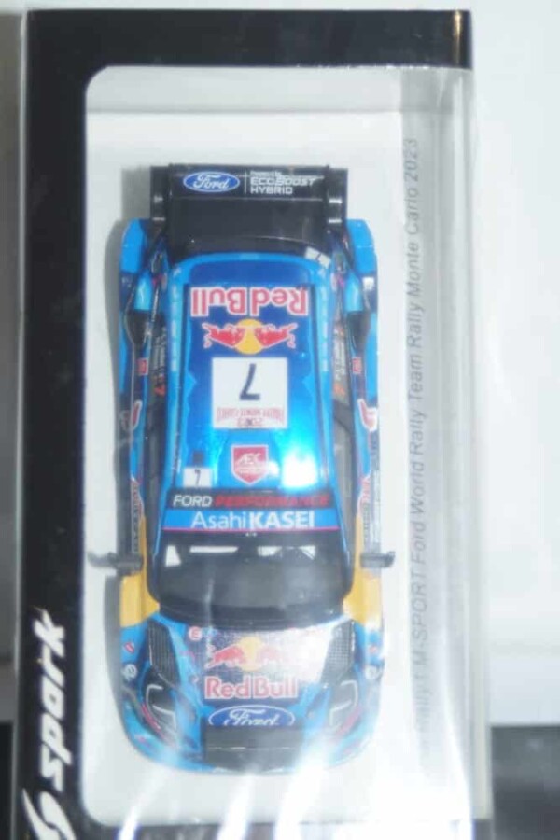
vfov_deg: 19.5
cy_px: 420
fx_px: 2450
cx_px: 280
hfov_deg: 13.0
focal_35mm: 105
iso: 500
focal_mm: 70
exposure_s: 1/80
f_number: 5.6
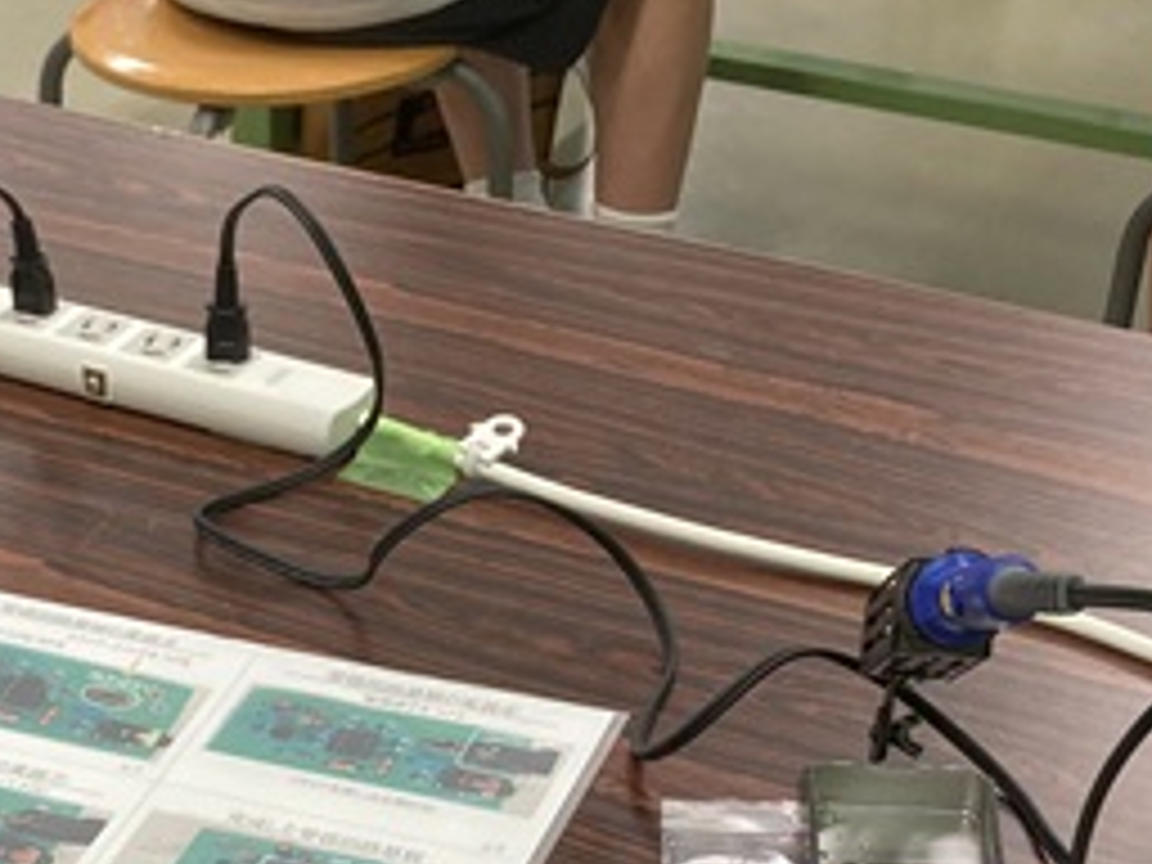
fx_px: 2929
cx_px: 207
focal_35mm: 88
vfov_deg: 16.4
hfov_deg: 21.9
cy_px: 896
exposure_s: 1/50
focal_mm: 3.99
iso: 50
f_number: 1.8
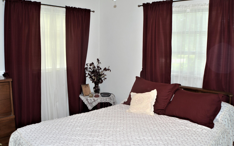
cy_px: 74
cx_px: 116
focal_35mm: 43
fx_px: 274
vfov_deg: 29.9
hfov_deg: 46.2
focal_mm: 28
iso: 100
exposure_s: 1/60
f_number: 4
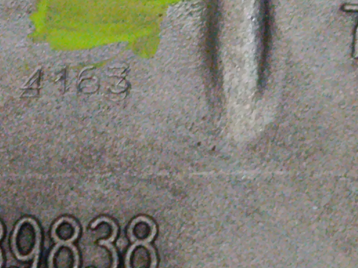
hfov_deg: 9.6
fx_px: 2131
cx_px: 56
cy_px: 71
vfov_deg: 7.2
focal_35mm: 206
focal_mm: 5.24
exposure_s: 1/50
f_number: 1.7
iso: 908
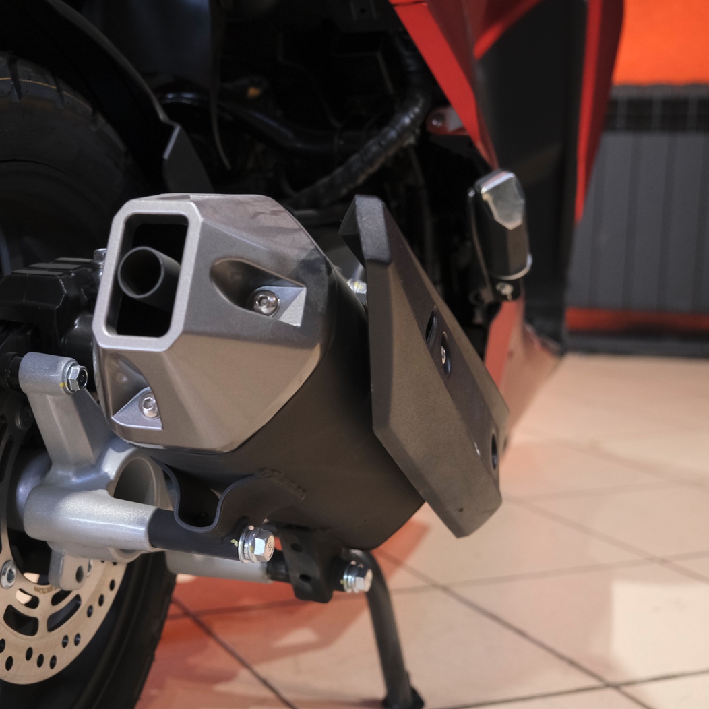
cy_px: 357
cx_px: 187
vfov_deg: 32.2
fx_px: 1228
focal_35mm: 53
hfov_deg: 31.7
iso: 1600
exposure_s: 1/100
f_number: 4
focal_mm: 27.5
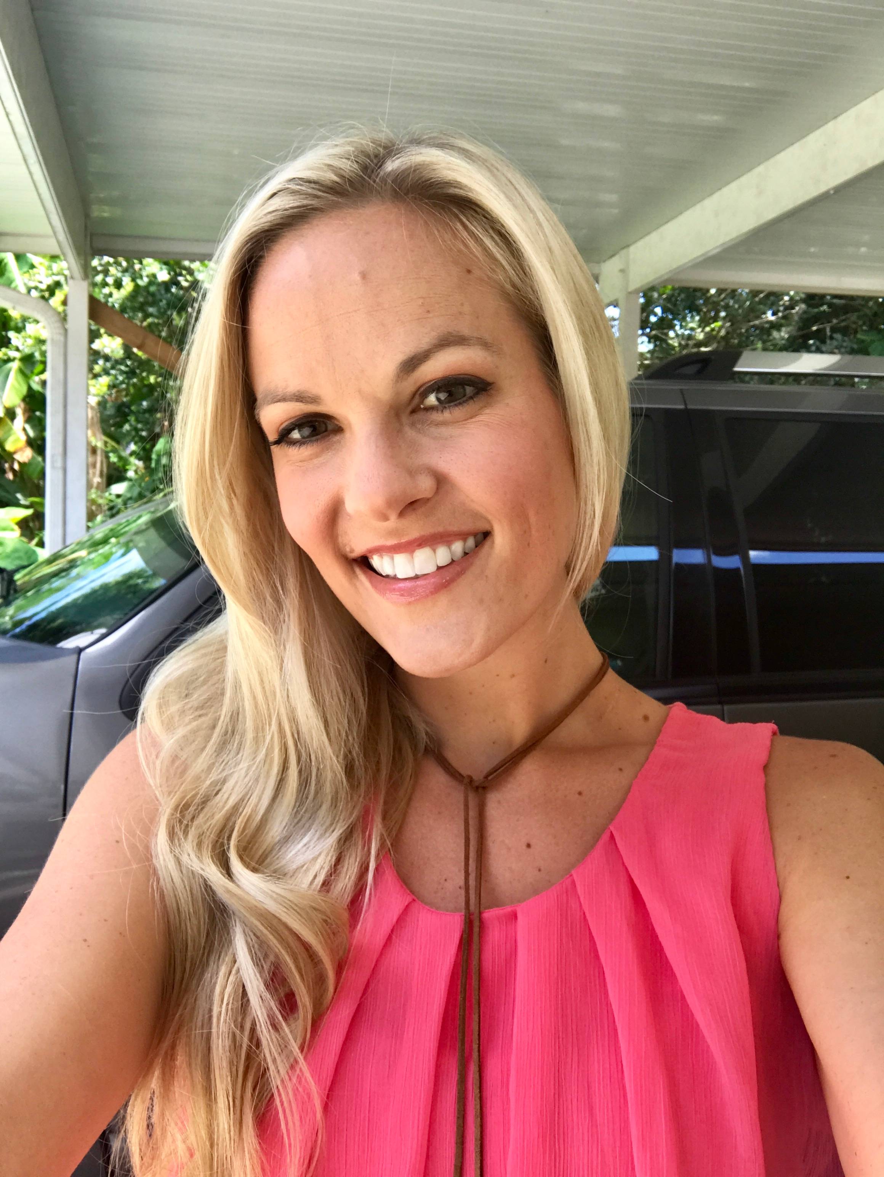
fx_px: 1088
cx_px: 442
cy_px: 588
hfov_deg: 44.2
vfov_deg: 56.8
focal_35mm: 32
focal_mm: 2.87
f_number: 2.2
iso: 25
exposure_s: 1/120
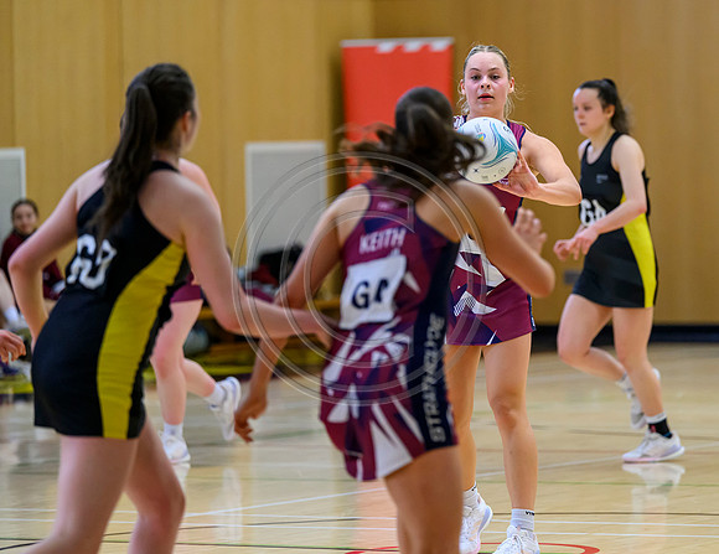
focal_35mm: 247
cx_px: 462
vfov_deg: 6.1
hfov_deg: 7.9
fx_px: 5178
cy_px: 248
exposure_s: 1/1000
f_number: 3.2
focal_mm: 200
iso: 4000
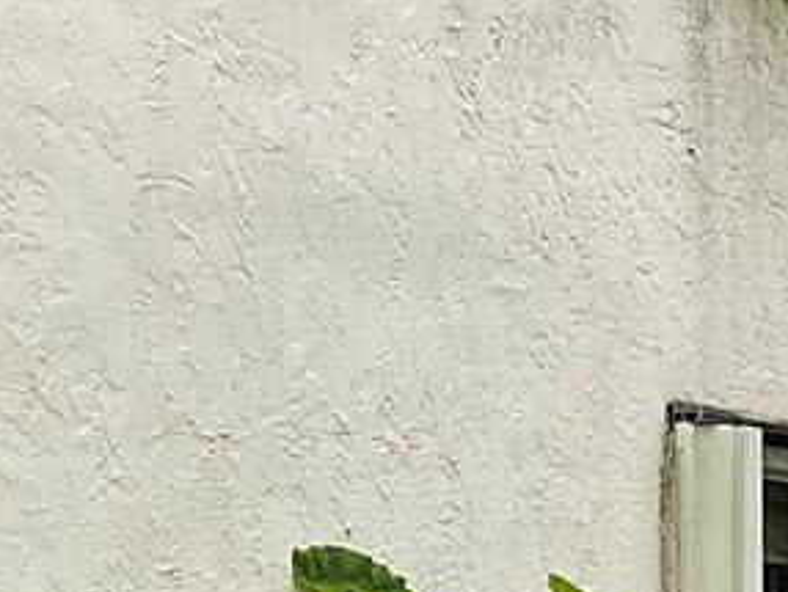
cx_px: 681
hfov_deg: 12.1
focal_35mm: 162
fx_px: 3691
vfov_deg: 9.2
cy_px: 325
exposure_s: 1/1675
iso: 16
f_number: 1.8
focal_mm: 3
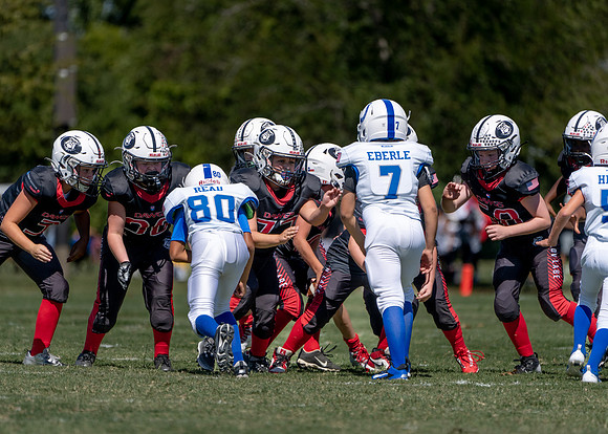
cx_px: 294
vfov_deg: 3.0
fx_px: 8227
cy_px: 238
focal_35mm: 477
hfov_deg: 4.2
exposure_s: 1/1250
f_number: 5.6
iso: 160
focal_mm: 400
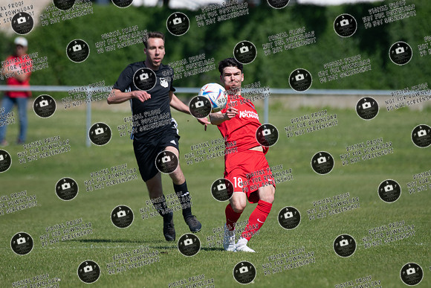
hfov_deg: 3.9
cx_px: 216
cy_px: 144
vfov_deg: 2.6
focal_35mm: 530
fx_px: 6341
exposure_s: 1/1600
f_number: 5.6
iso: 220
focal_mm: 420
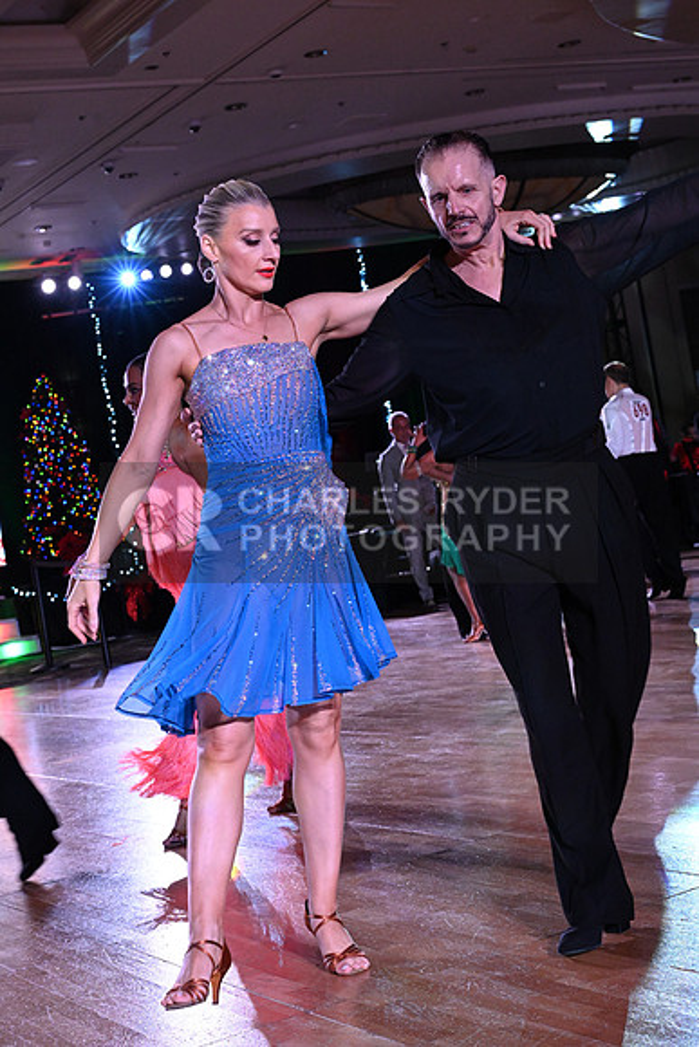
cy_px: 524
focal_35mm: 60
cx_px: 350
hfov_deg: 22.6
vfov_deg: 33.4
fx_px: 1746
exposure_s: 1/320
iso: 5000
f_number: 7.1
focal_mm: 60
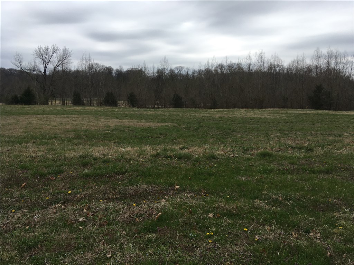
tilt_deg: -7.0
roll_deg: +1.5
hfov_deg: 61.7
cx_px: 177
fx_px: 297
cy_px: 132
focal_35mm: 29
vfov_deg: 48.2
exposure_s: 1/1083
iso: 25
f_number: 2.2
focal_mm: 4.15
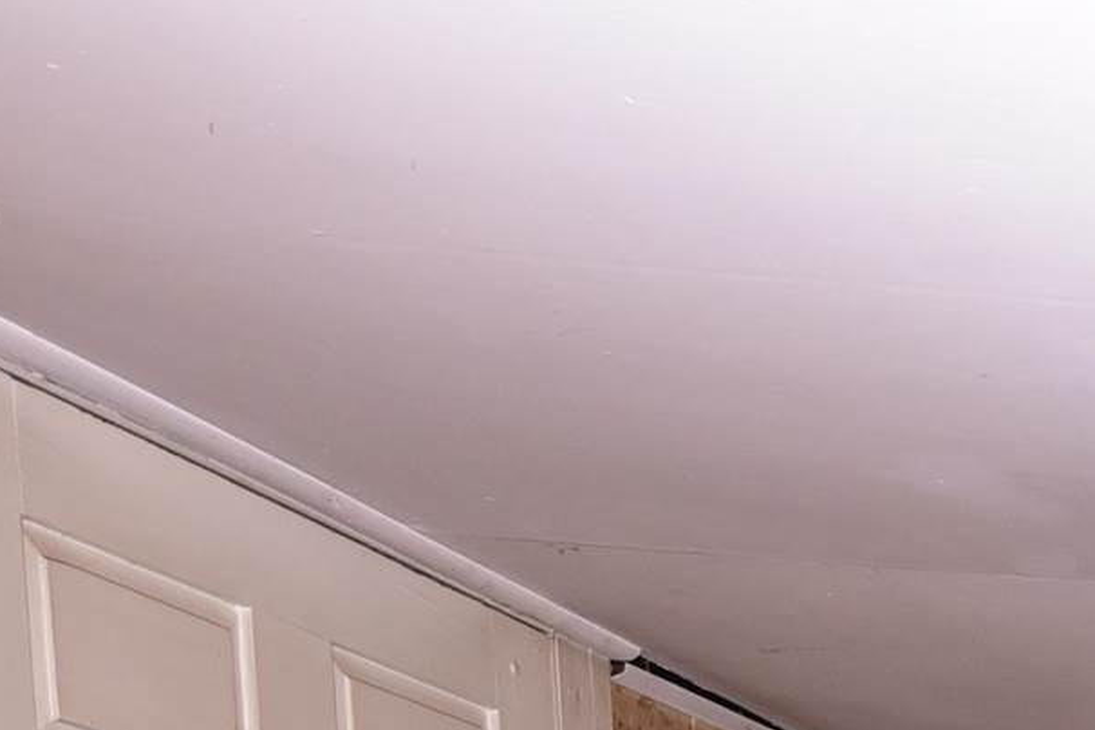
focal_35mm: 71
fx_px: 2159
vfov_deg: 14.5
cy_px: 1614
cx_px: 2071
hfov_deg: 19.5
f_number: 6.3
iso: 800
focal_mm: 14
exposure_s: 1/60
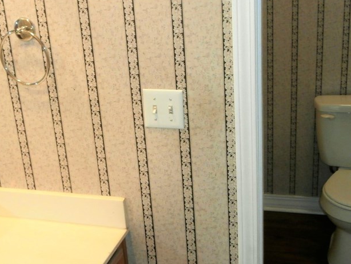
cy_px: 149
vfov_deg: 29.1
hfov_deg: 38.1
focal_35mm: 50
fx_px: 507
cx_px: 157
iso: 200
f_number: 3.5
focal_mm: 5.36
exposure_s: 1/30
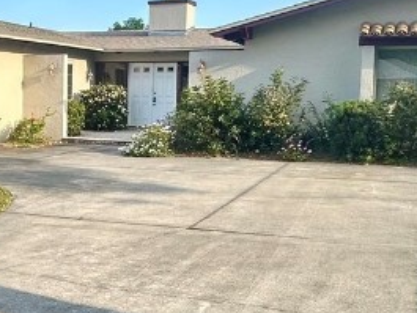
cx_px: 80
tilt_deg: -5.9
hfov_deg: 34.4
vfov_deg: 27.1
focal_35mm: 54
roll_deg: -0.9
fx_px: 651
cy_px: 162
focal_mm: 2.22
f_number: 2.2
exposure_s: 1/774
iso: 40
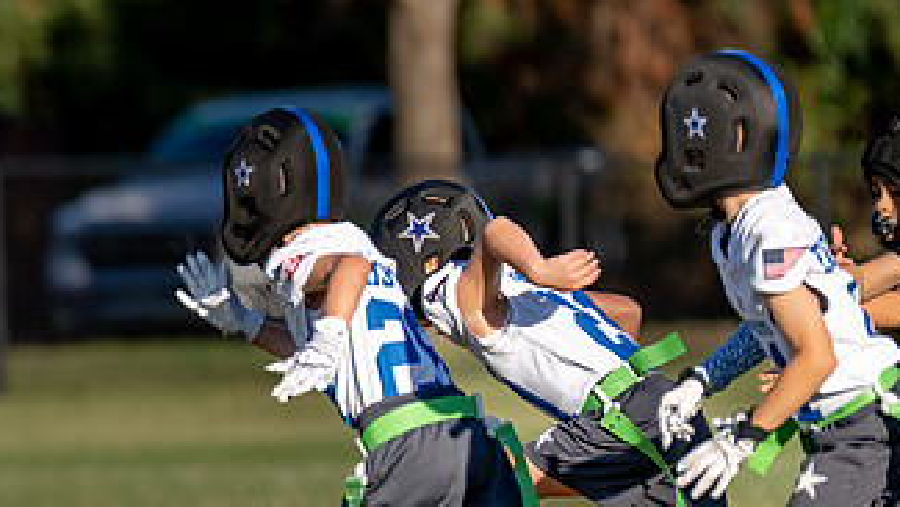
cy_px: 427
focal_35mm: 637
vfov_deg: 1.9
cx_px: -431
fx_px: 15205
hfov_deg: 3.4
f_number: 2.8
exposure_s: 1/2000
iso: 100
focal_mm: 200
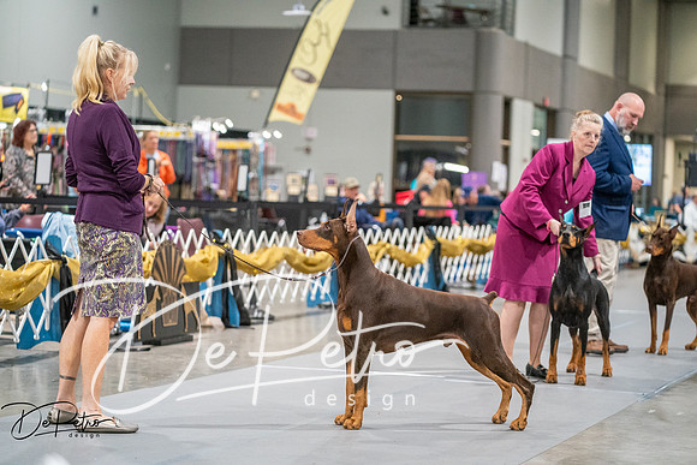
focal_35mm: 98
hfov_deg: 20.8
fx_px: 1898
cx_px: 348
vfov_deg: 14.0
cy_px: 232
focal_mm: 98
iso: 6400
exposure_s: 1/250
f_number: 2.8
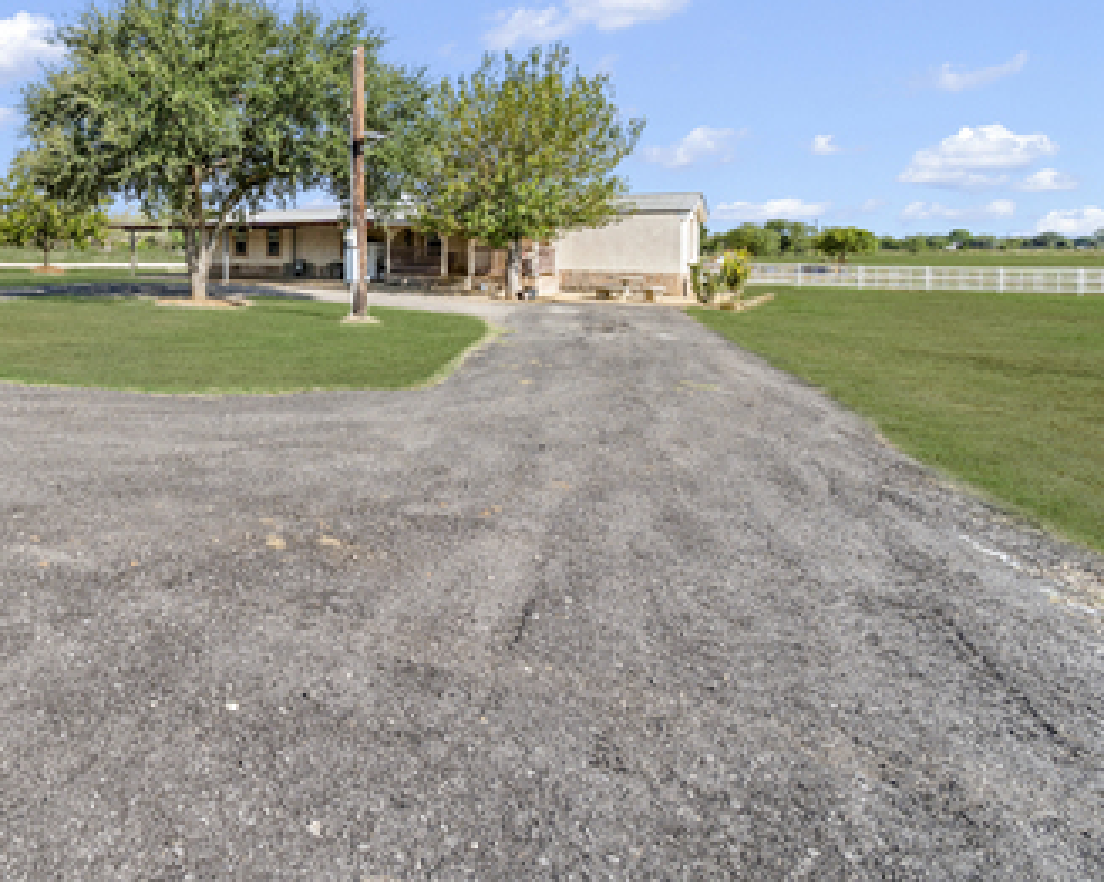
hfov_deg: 66.3
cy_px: 258
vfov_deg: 60.7
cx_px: 182
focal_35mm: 22
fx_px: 718
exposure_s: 1/1600
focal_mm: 12
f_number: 9
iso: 400
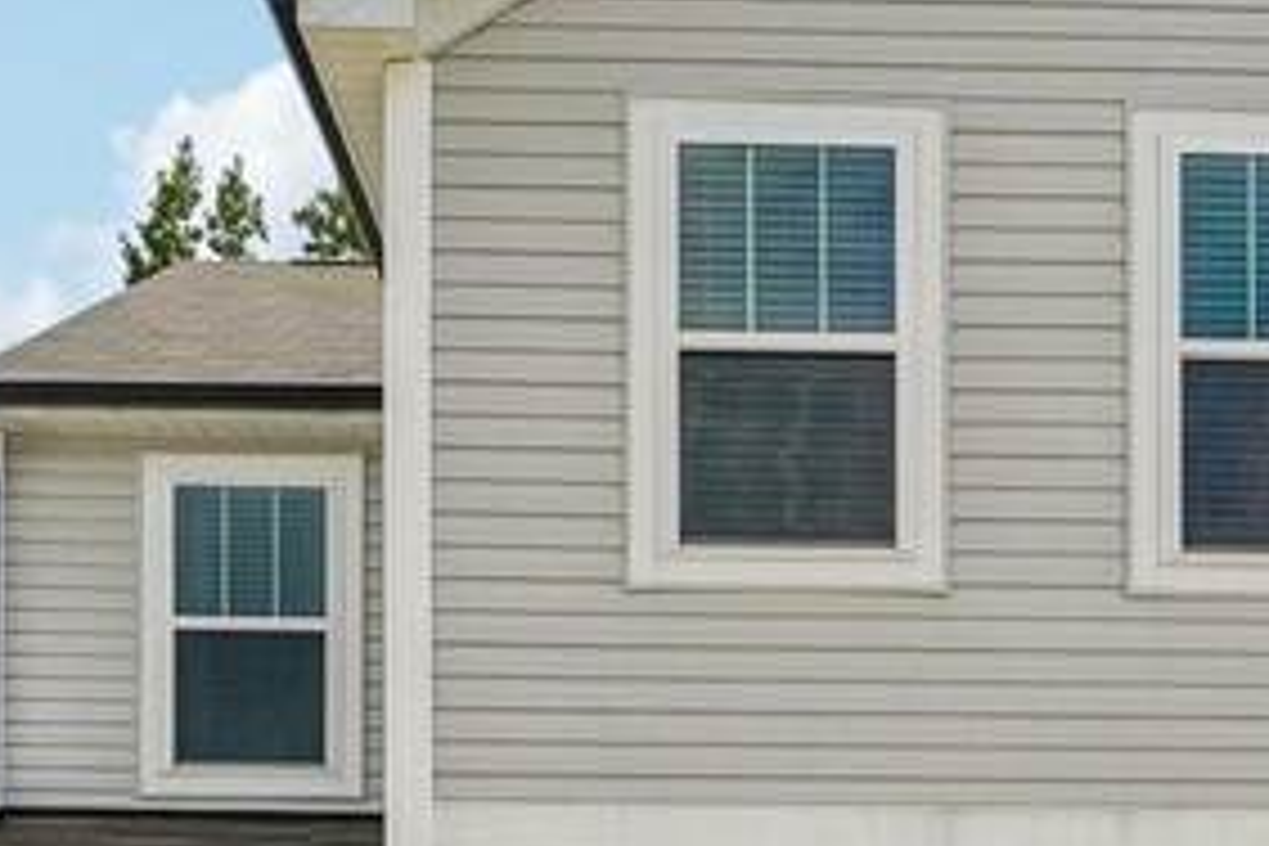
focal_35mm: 68
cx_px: 886
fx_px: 2397
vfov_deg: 19.9
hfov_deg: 29.4
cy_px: 614
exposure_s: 1/250
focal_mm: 10
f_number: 8
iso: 100
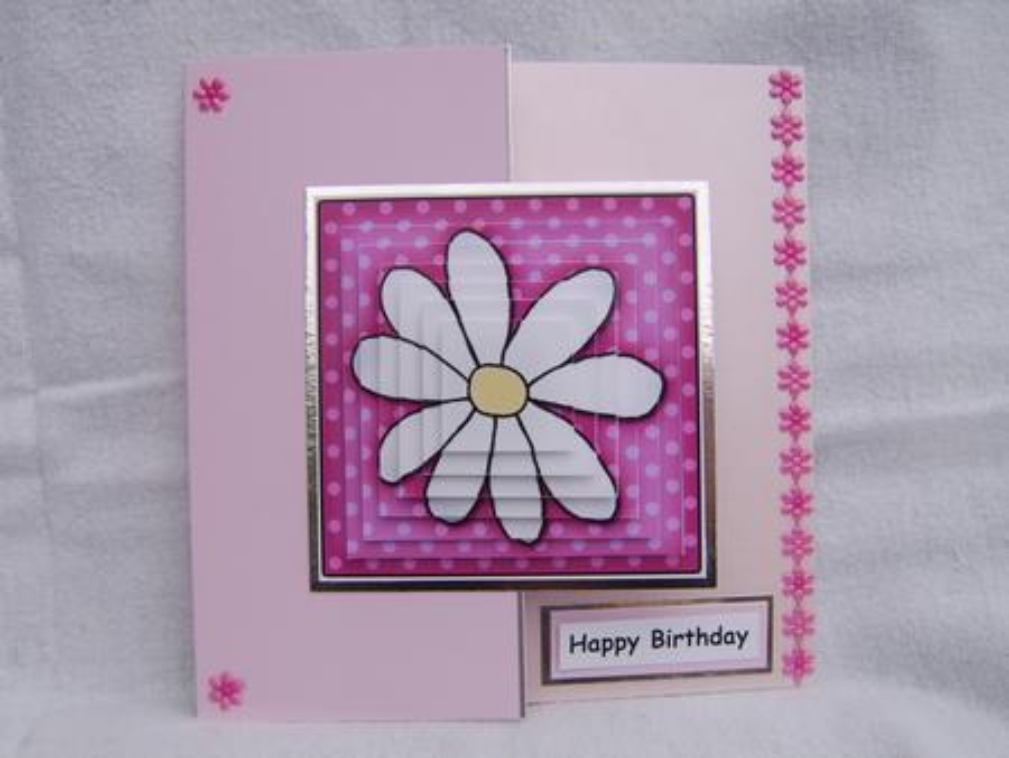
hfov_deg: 58.3
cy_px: 379
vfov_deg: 45.5
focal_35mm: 31
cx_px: 504
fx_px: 904
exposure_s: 1/229
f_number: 5.6
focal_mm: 8.13
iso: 71
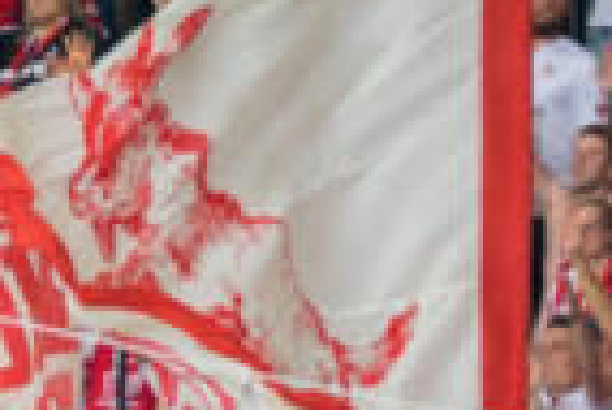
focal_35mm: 2112
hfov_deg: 1.0
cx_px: -95
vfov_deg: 0.7
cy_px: 667
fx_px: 35940
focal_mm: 220
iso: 800
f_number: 4
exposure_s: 1/400
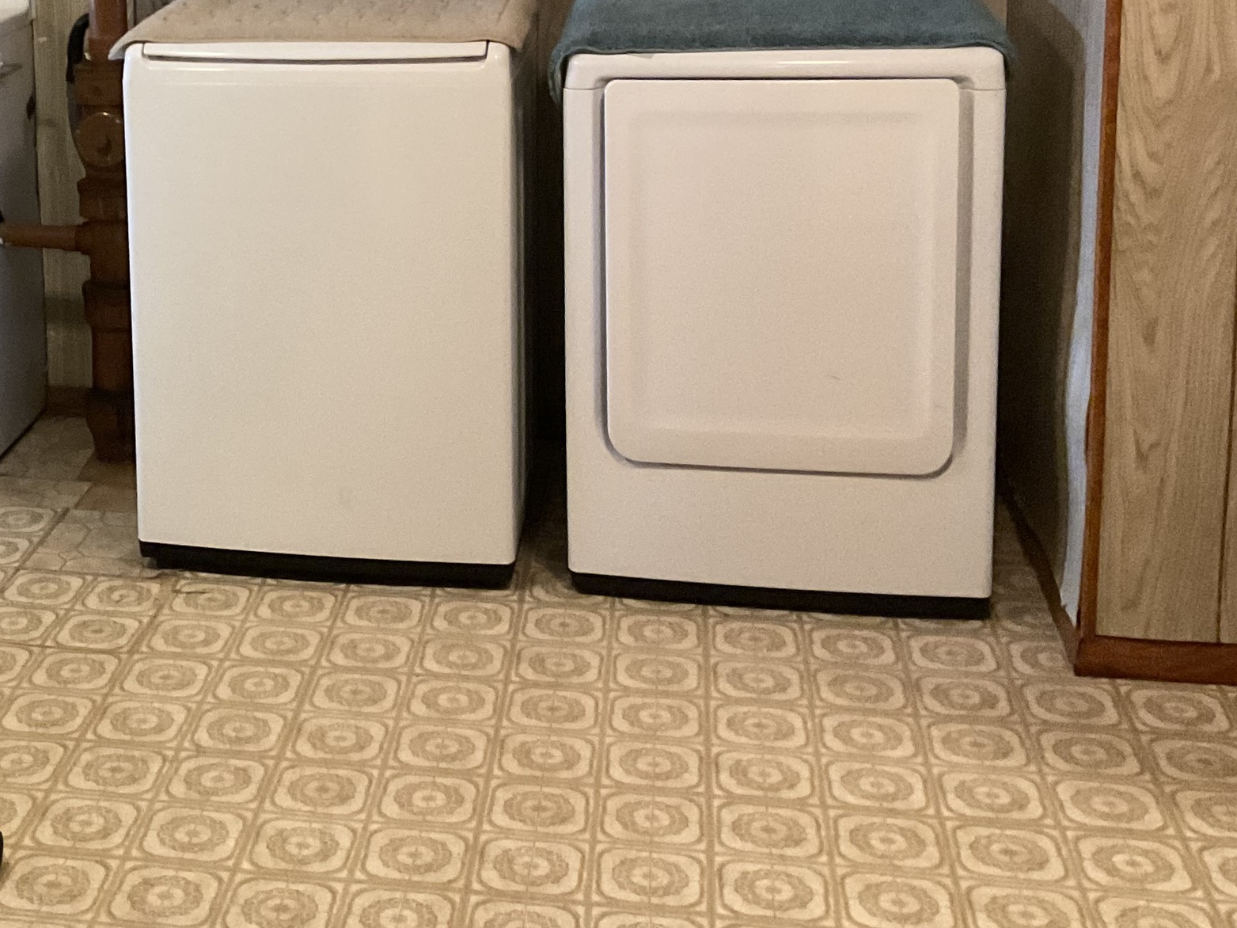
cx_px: 202
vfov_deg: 25.0
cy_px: 112
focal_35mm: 57
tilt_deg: -11.1
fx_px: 2037
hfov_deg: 32.6
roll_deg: +1.8
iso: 500
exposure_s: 1/30
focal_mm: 3
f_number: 1.8
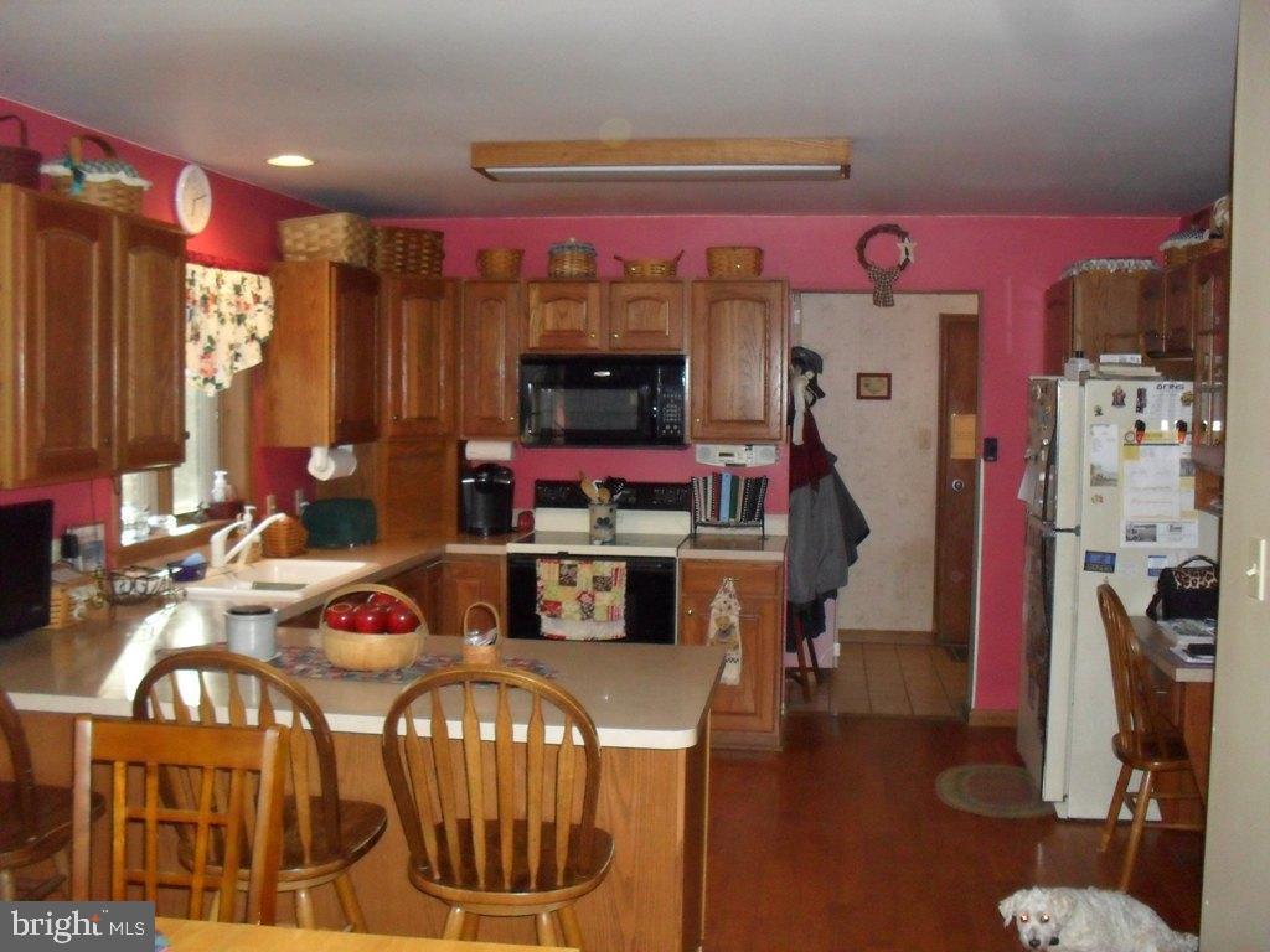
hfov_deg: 52.6
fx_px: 1284
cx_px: 635
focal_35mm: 35
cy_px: 476
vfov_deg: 40.7
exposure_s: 1/45
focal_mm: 6.3
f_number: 3.2
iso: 400
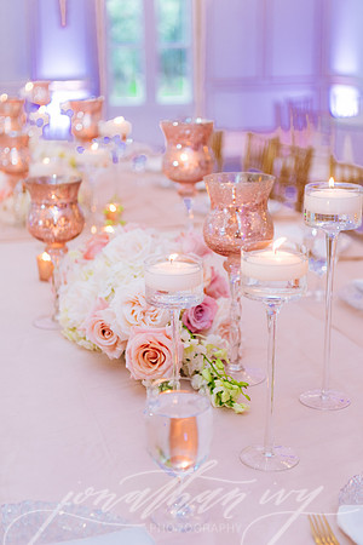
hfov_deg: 24.2
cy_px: 272
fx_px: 847
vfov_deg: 35.6
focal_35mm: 56
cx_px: 182
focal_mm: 56
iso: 800
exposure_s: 1/200
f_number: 2.8
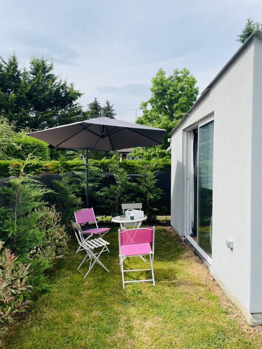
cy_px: 174
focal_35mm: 26
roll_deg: -1.1
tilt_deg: -1.3
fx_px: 262
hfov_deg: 53.1
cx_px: 131
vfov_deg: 67.3
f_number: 1.6
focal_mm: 4.2
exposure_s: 1/3300
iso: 32
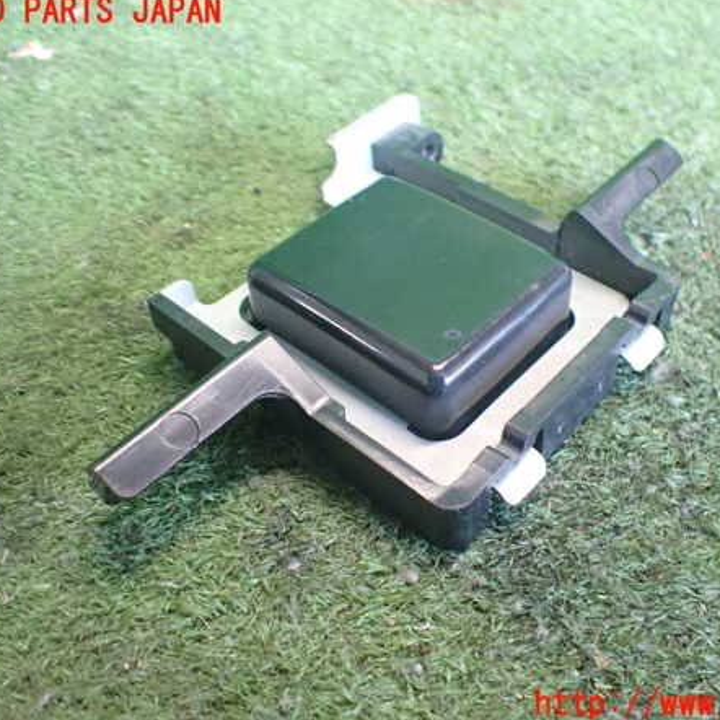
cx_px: 414
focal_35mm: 36
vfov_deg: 46.0
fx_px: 847
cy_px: 358
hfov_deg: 45.9
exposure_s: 1/50
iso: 800
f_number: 2.3
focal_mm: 5.4
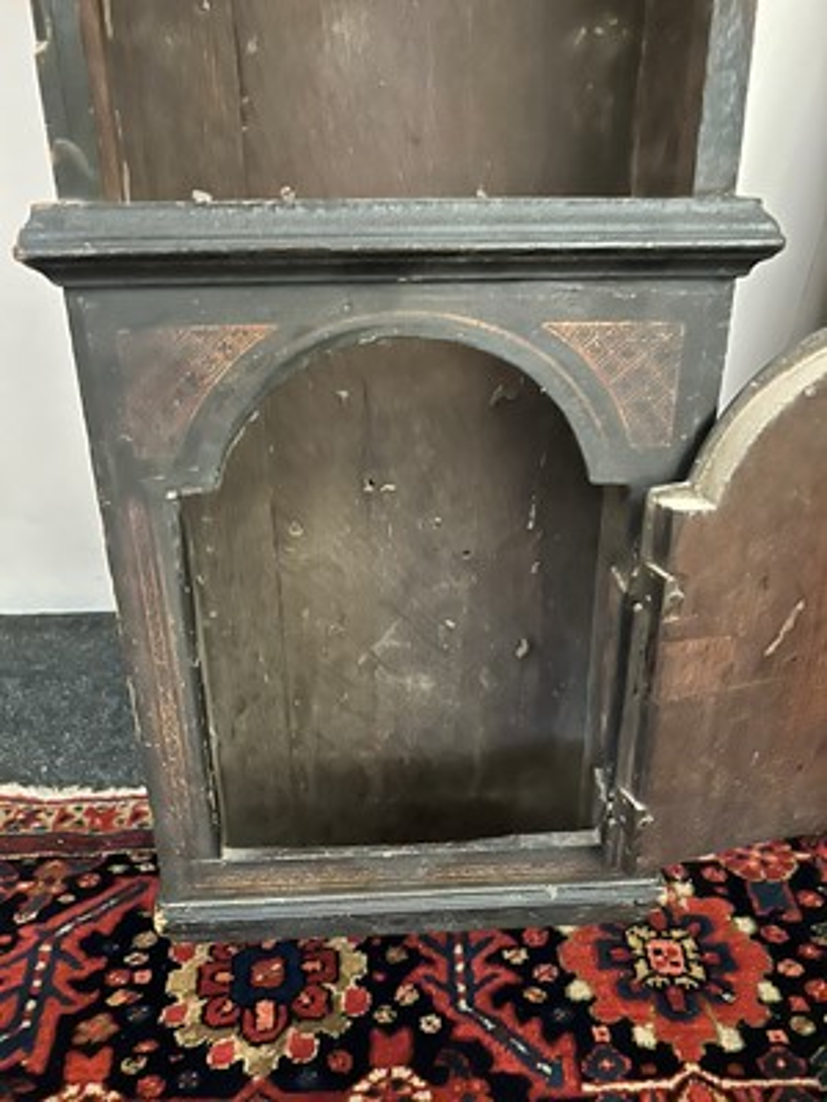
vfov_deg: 67.3
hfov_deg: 53.1
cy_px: 551
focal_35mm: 26
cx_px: 414
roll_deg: -1.9
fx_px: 828
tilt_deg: -37.4
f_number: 1.5
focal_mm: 5.7
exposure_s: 1/17
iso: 800
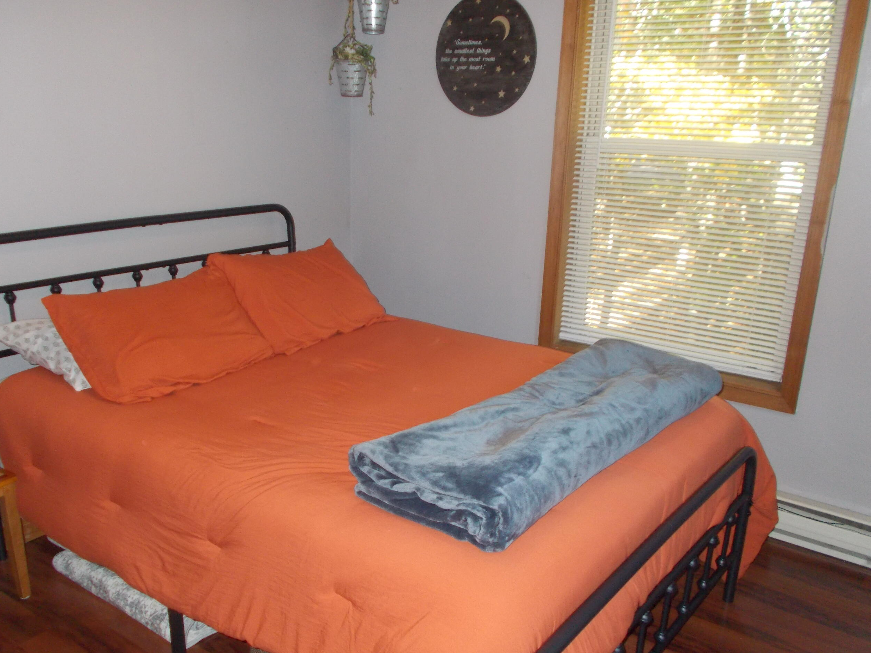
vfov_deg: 45.3
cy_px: 370
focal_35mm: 31
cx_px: 411
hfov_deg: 58.3
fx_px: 780
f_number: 3.2
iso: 250
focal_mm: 4.6
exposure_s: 1/25
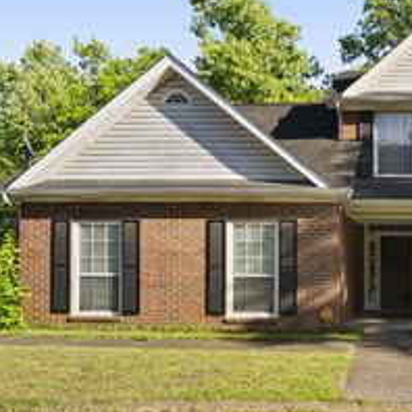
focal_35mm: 30
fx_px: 404
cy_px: 187
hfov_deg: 47.4
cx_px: 385
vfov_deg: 54.0
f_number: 3.5
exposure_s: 1/1600
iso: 640
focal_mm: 14
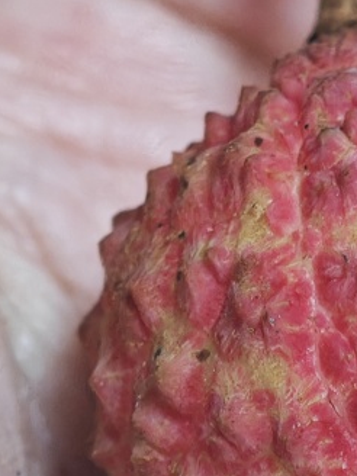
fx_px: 5363
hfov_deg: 3.8
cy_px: 353
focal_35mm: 390
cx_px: 525
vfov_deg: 5.1
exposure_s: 1/100
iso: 640
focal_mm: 12.28
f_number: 1.8
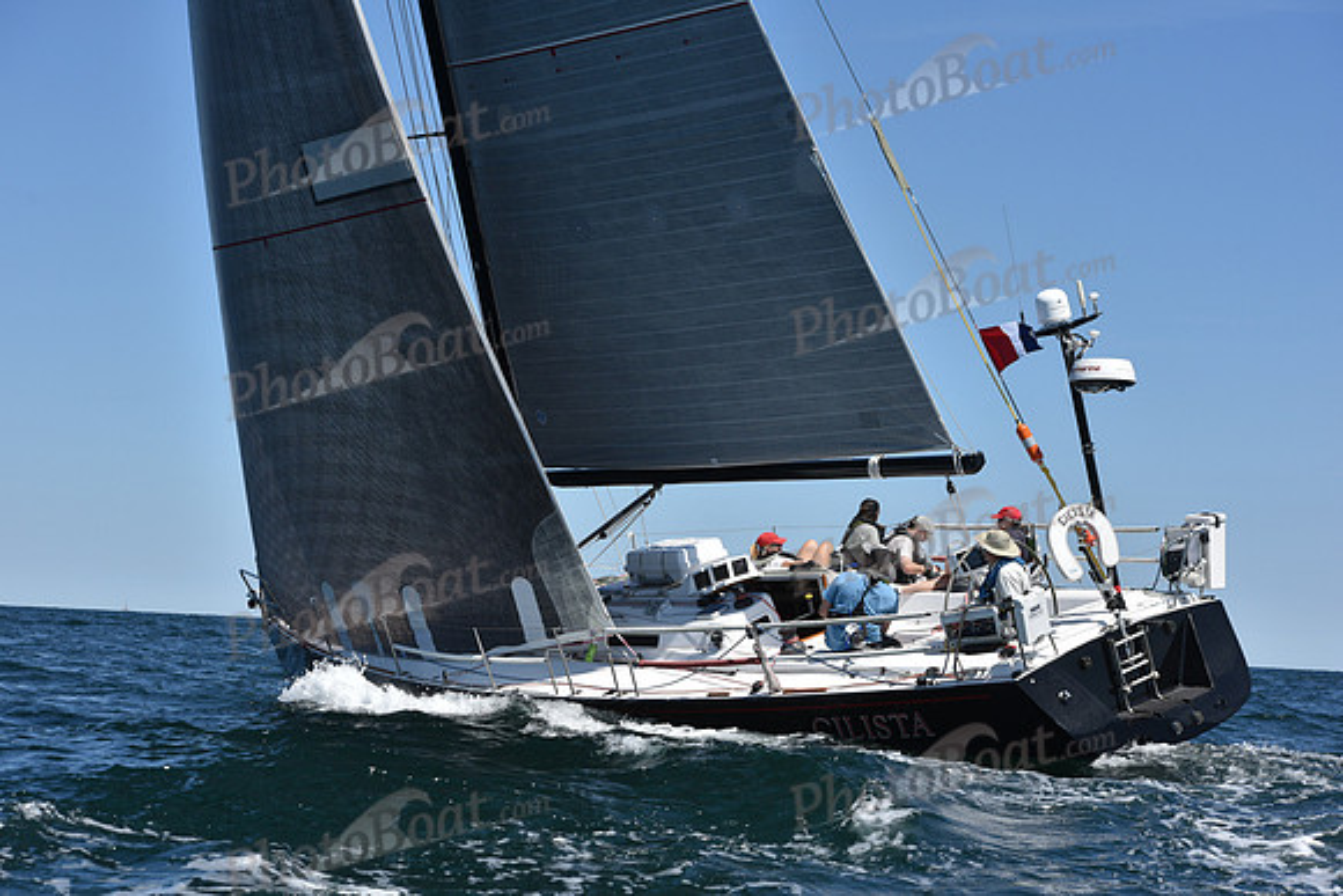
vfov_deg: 15.9
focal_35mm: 86
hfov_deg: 23.6
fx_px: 3209
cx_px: 672
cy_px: 448
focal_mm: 86
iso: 250
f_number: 7.1
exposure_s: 1/1600
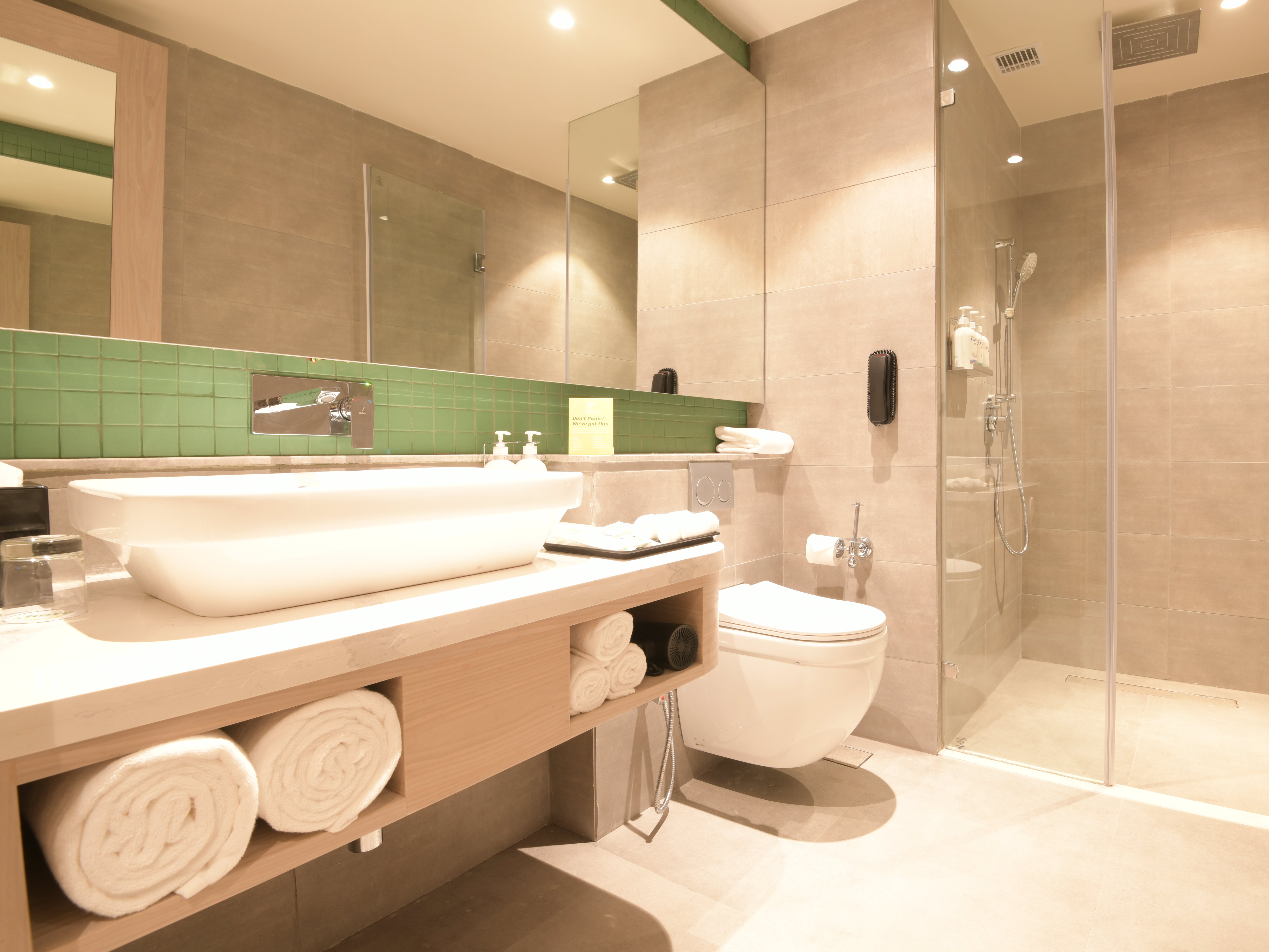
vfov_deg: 71.6
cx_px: 737
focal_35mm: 18
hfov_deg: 87.0
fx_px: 660
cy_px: 459
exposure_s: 3
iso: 200
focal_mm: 16
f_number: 11
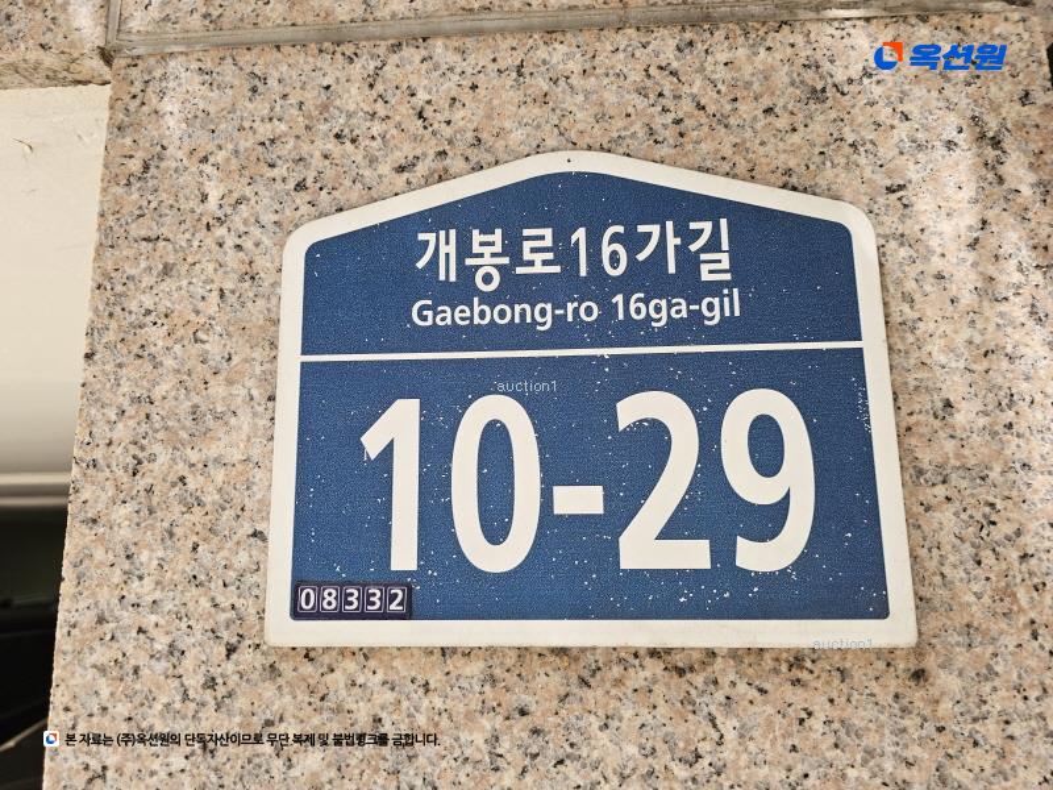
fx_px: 700
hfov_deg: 73.9
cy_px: 395
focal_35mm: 23
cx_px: 526
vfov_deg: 58.9
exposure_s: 1/180
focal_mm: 6.3
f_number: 1.7
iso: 16
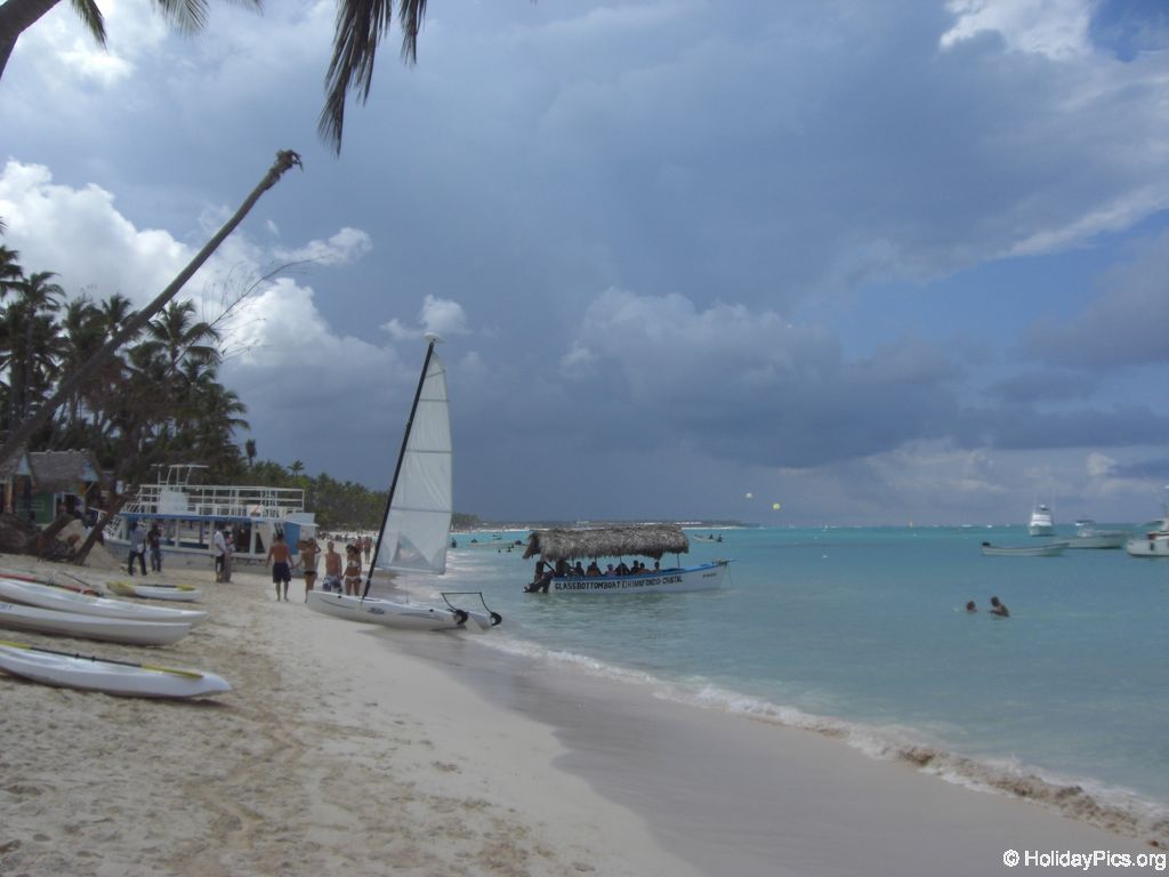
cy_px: 438
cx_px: 584
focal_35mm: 38
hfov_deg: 49.0
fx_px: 1283
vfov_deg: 37.7
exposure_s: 1/250
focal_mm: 6.2
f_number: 8
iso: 64
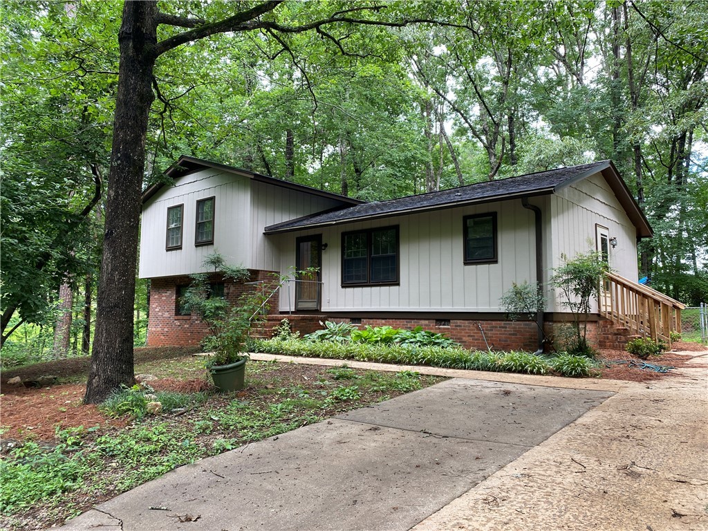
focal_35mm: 26
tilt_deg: +4.5
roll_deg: -1.9
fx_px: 532
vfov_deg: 53.1
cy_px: 266
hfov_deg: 67.3
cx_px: 354
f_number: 1.8
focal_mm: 4.25
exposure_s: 1/122
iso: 40
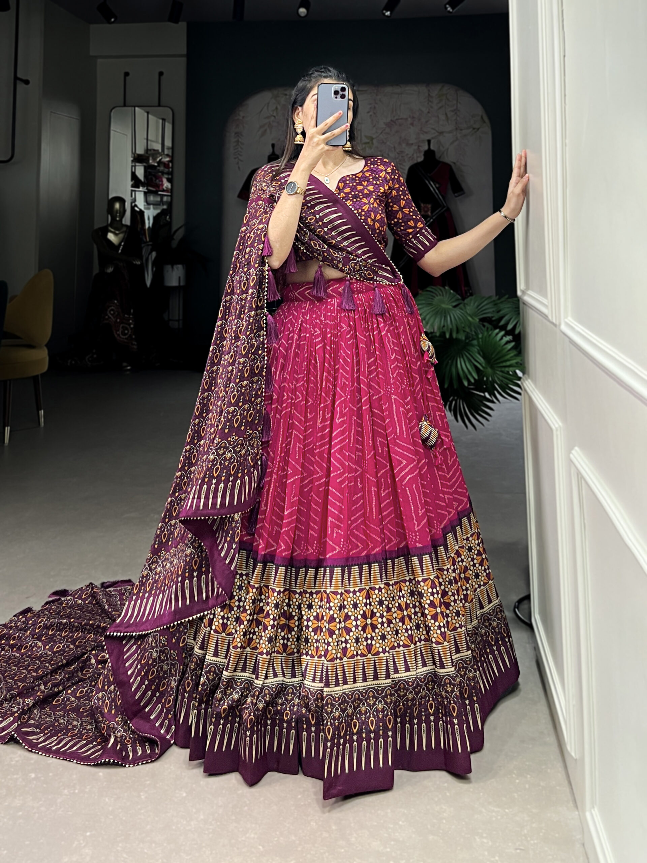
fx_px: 648
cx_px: 324
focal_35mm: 26
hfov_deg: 53.1
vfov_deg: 67.3
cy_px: 432
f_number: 1.5
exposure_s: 1/50
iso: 64
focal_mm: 5.7
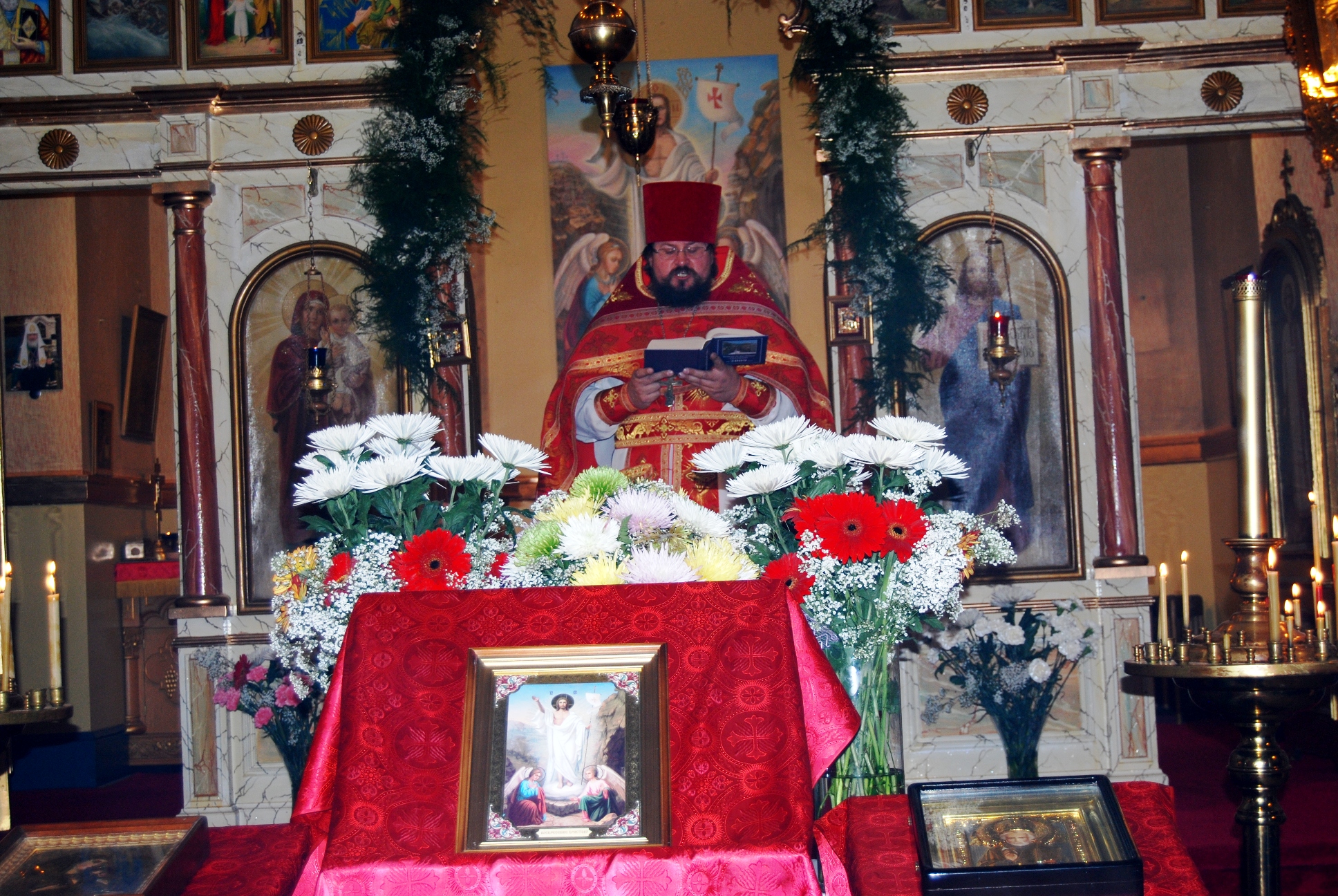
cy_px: 448
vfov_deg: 22.7
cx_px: 669
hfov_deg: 33.4
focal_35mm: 60
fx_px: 2233
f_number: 5
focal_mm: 40
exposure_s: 1/60
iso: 220
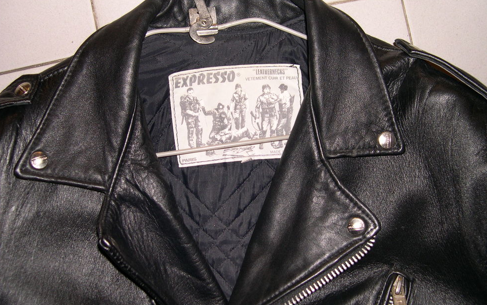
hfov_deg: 48.2
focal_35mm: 41
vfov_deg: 31.3
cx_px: 241
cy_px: 148
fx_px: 544
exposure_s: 1/60
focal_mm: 8
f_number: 2.8
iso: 100
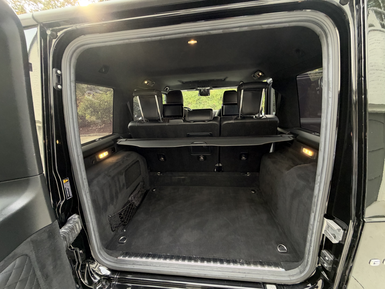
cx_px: 192
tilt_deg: -13.3
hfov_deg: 102.1
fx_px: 156
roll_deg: +1.8
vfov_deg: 85.7
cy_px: 144
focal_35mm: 14
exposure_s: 1/60
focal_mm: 2.22
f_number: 2.2
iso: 320
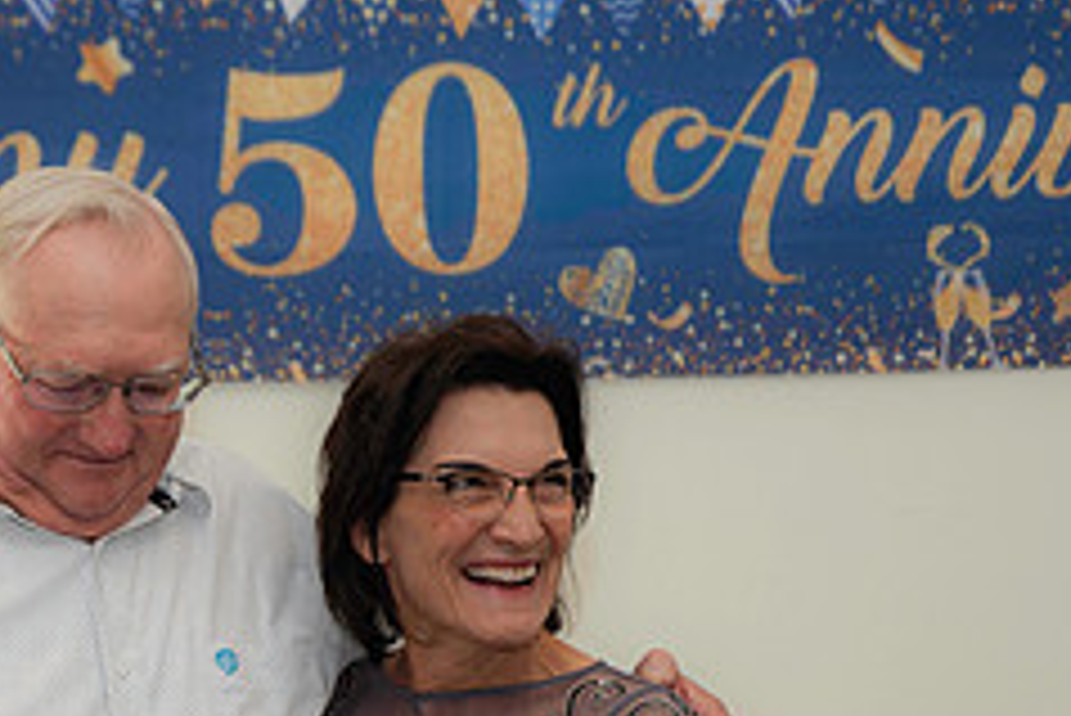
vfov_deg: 10.1
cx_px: 369
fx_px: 3989
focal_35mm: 134
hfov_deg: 15.3
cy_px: 777
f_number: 3.2
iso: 160
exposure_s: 1/125
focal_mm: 55
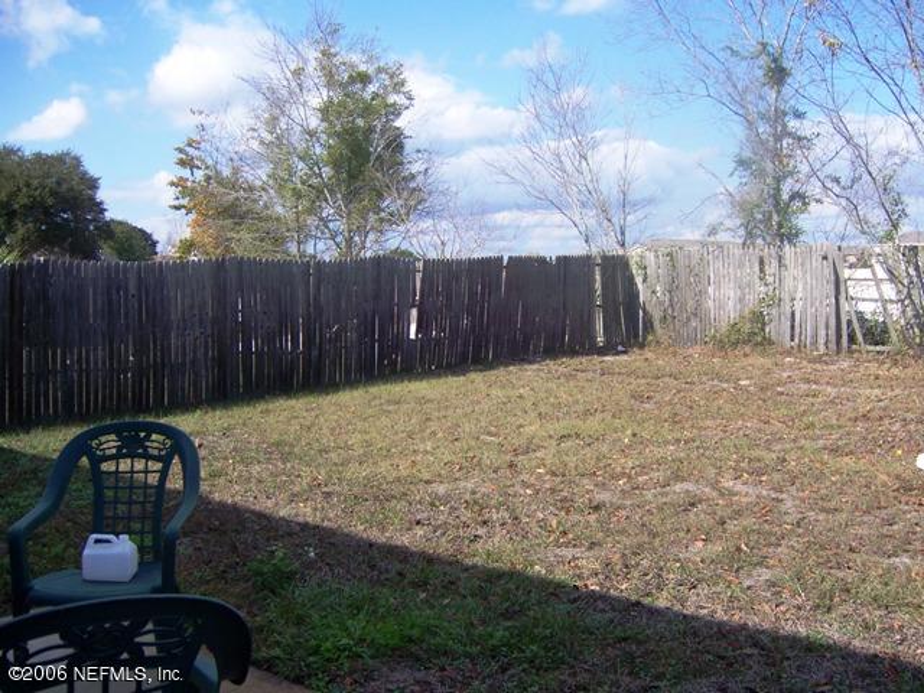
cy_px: 346
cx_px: 462
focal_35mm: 36
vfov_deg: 39.7
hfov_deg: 51.4
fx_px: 961
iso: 80
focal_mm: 6.2
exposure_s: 1/800
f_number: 2.8
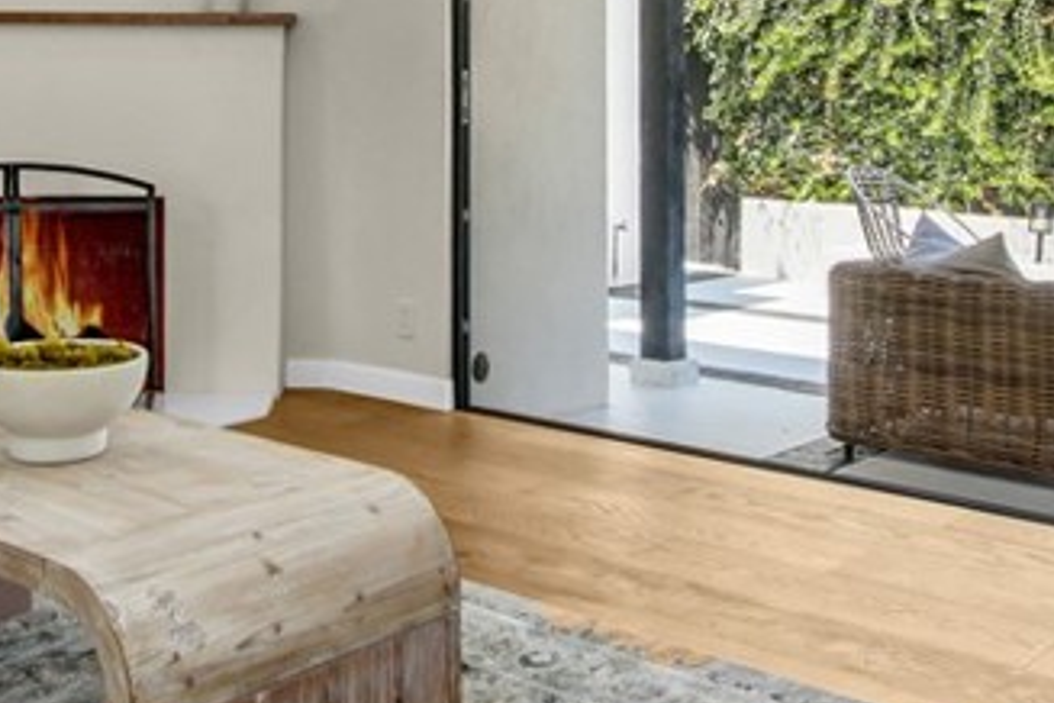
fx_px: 1376
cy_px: -6
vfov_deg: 27.0
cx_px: 387
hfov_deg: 41.6
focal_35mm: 47
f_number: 10
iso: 400
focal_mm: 10
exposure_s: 1/80
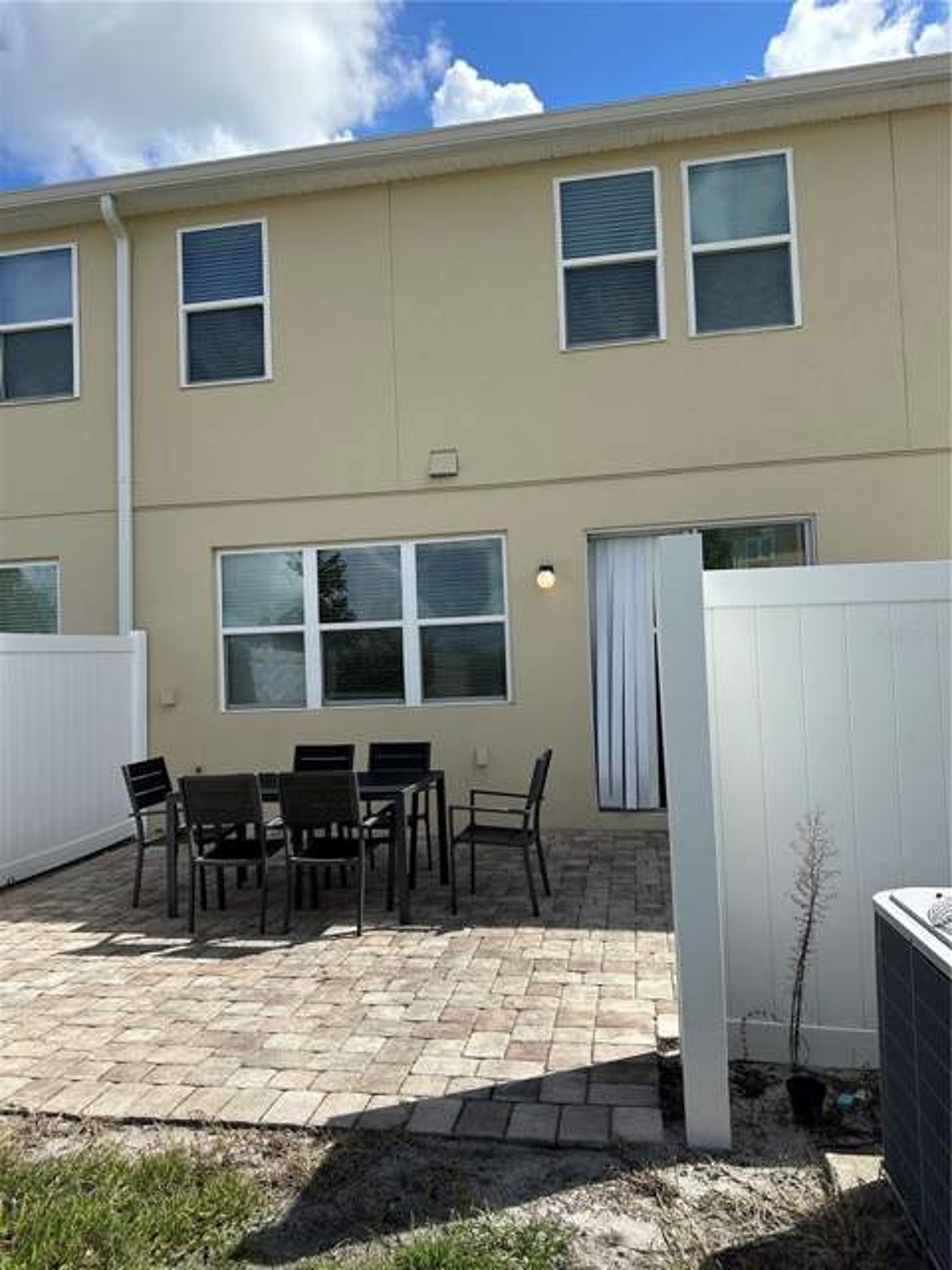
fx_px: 880
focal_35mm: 24
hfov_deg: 56.8
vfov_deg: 71.6
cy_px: 635
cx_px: 476
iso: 80
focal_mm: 6.86
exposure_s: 1/5000
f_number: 1.78
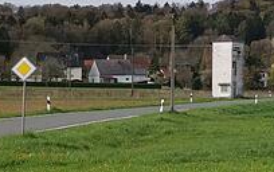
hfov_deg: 15.5
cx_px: 518
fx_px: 837
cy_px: 26
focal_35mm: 112
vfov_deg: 11.7
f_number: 1.8
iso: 50
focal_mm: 5.58
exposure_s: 1/1919
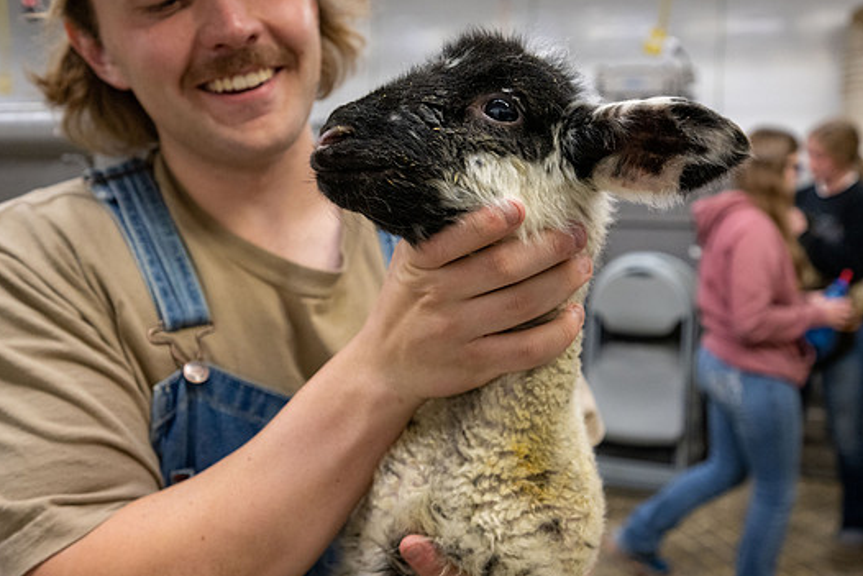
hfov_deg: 67.3
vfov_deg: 47.9
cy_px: 275
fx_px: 647
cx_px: 468
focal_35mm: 27
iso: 3200
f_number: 4
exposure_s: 1/200
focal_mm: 24.5
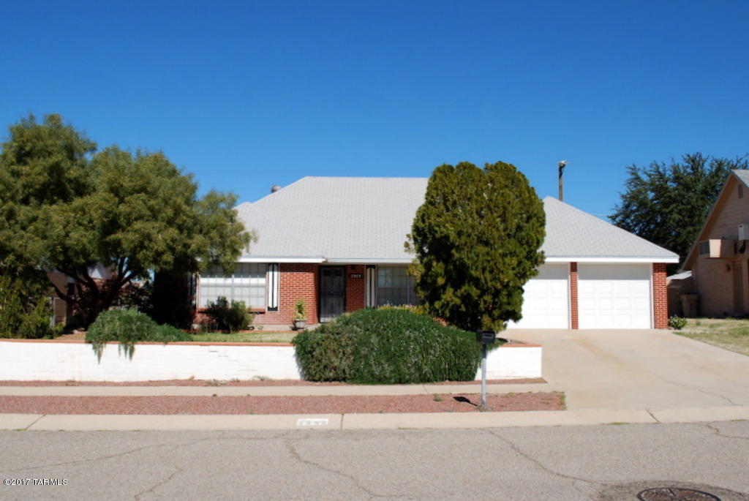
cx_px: 374
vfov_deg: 43.7
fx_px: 625
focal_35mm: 30
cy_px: 250
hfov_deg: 61.9
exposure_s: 1/320
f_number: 9
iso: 100
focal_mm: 20
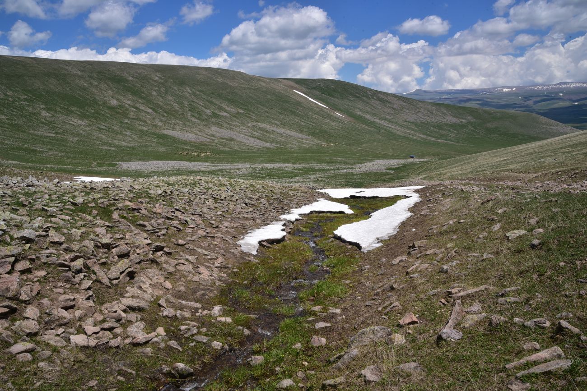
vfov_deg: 27.0
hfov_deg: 39.6
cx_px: 294
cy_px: 196
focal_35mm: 50
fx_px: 815
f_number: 18
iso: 160
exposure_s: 1/125
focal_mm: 50
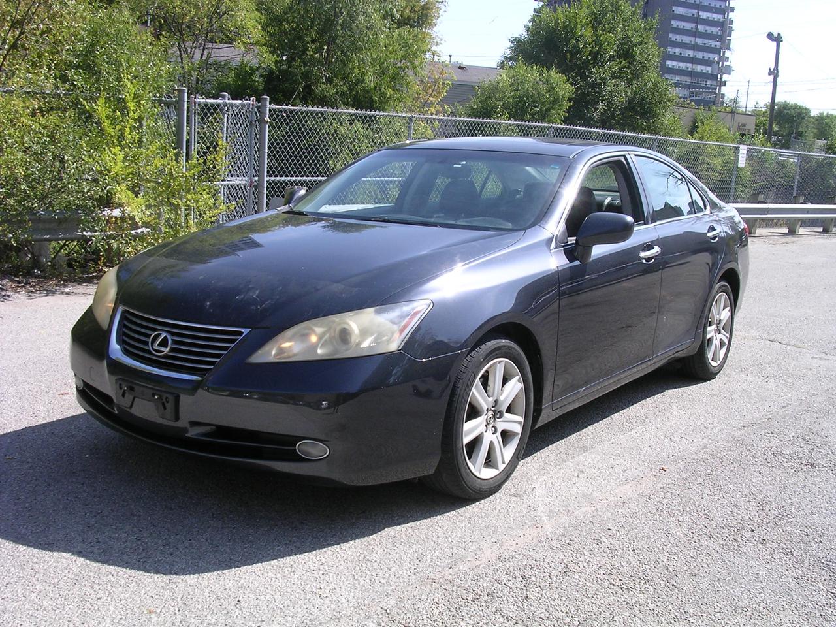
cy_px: 314
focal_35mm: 38
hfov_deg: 49.0
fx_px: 918
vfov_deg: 37.7
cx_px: 418
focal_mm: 5.8
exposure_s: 1/175
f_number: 5.6
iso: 100
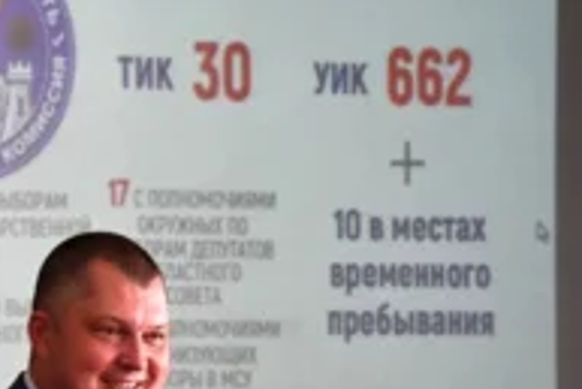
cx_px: 112
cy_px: 327
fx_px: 4530
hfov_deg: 7.3
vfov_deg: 4.9
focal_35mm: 280
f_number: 6.3
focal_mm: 90
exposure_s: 1/160
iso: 2000
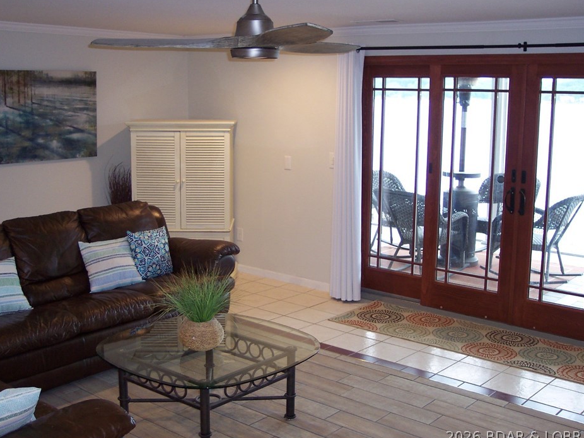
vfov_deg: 34.4
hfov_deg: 44.8
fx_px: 709
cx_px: 295
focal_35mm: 42
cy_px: 205
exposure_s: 1/30
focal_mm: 8
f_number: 2.8
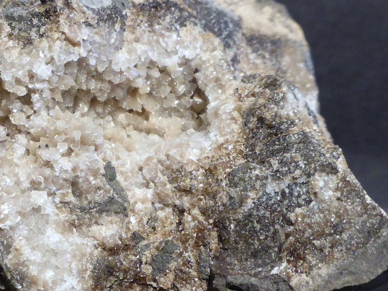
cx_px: 20
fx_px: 1356
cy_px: 200
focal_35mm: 121
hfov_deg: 16.0
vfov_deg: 12.2
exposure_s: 1/15
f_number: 4.6
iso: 400
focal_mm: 9.7
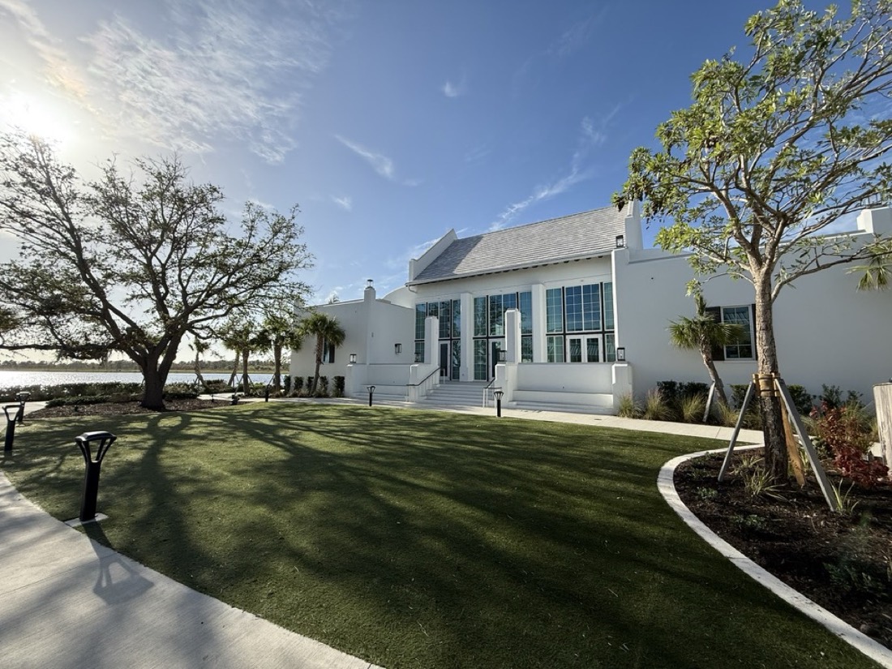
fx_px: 361
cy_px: 334
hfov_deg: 102.1
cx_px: 446
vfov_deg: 85.7
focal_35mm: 14
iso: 50
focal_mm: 2.22
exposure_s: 1/2506
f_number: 2.2
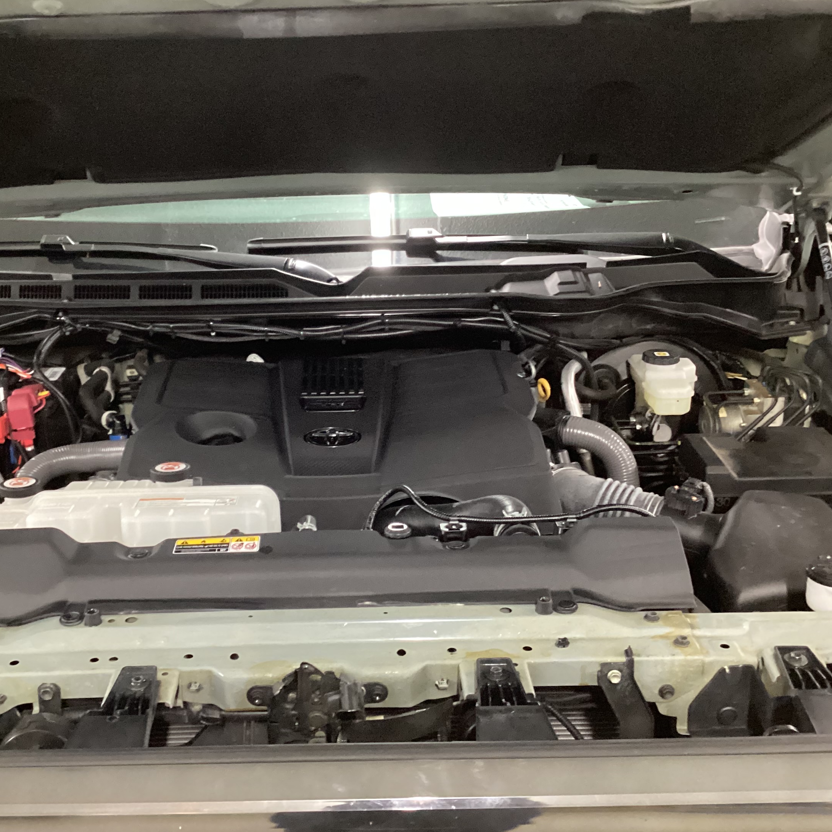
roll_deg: +1.6
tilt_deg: -20.5
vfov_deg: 40.9
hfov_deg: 40.8
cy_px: 414
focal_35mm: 41
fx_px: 1115
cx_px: 340
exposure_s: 1/25
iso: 640
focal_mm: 3.3
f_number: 2.4
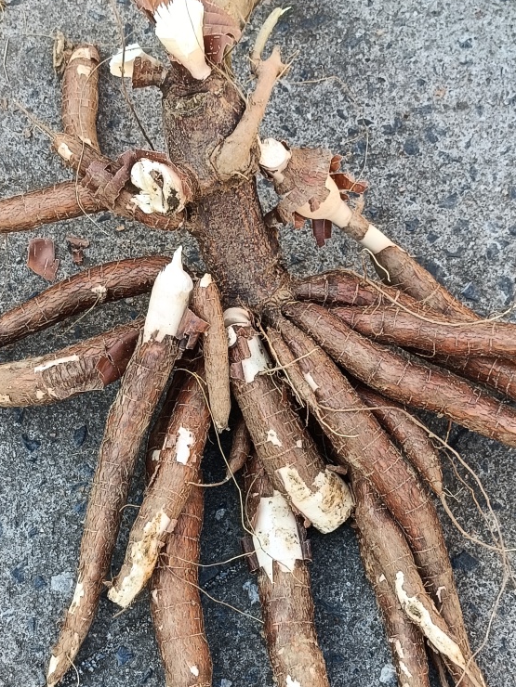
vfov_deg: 31.0
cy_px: 444
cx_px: 243
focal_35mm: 62
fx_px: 1232
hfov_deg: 23.6
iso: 169
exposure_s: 1/100
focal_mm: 4.7
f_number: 1.7
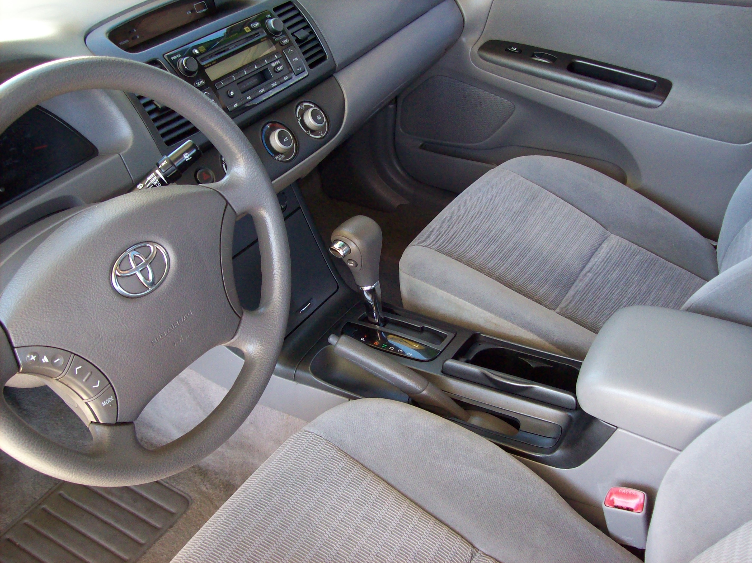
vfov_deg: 39.6
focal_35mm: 36
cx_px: 376
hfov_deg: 51.4
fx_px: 782
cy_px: 282
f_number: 2.7
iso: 200
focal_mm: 6
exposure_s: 1/64
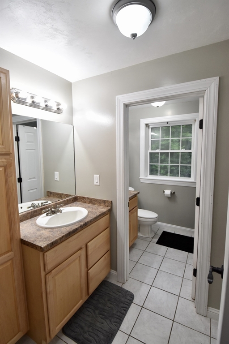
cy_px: 172
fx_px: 157
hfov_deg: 72.1
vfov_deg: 95.0
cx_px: 114
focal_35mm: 16
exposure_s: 1/60
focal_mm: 11
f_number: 6.3
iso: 640
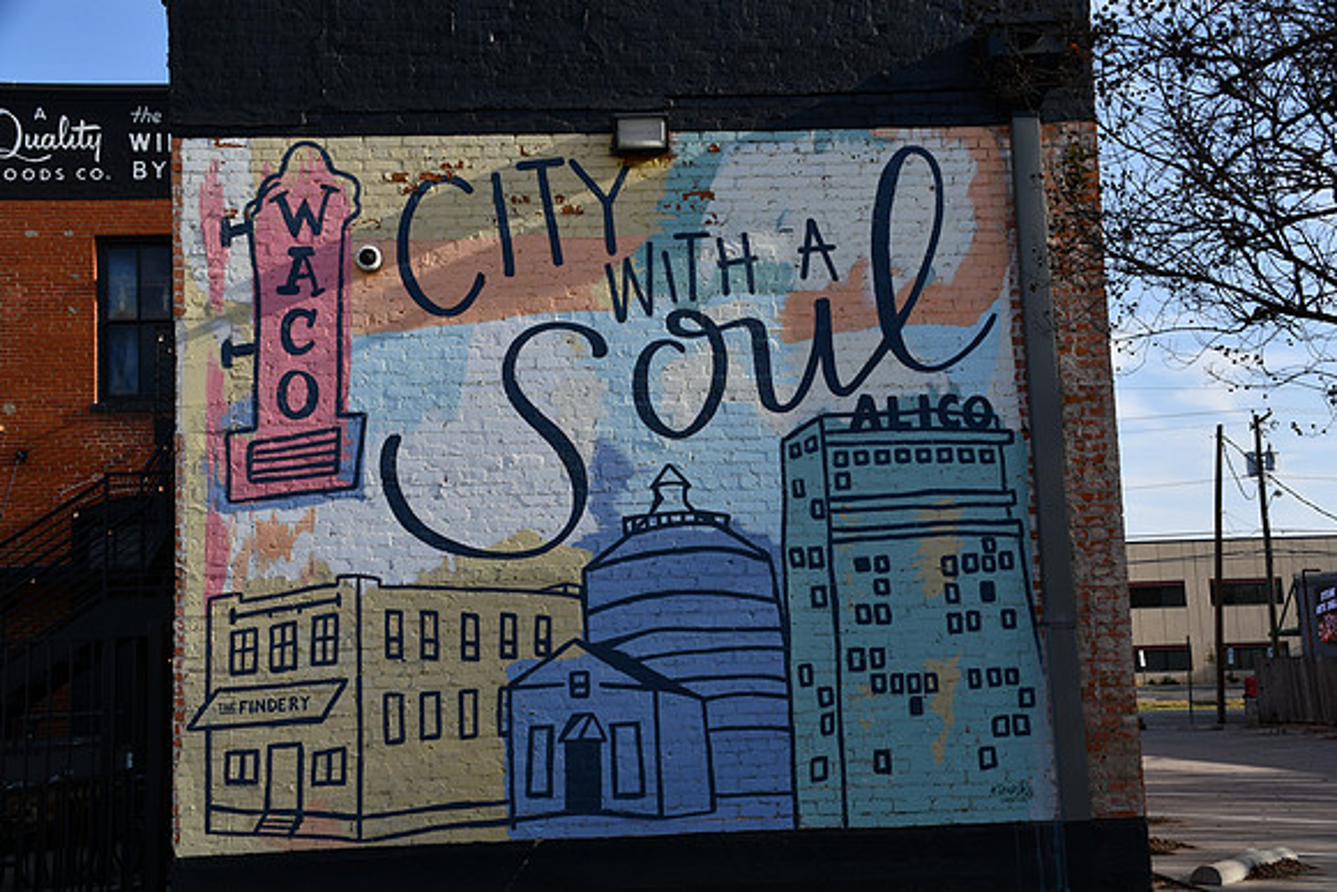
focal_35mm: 46
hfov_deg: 42.7
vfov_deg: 29.3
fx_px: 1709
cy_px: 446
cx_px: 668
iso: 100
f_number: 9
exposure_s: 1/320
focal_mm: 31
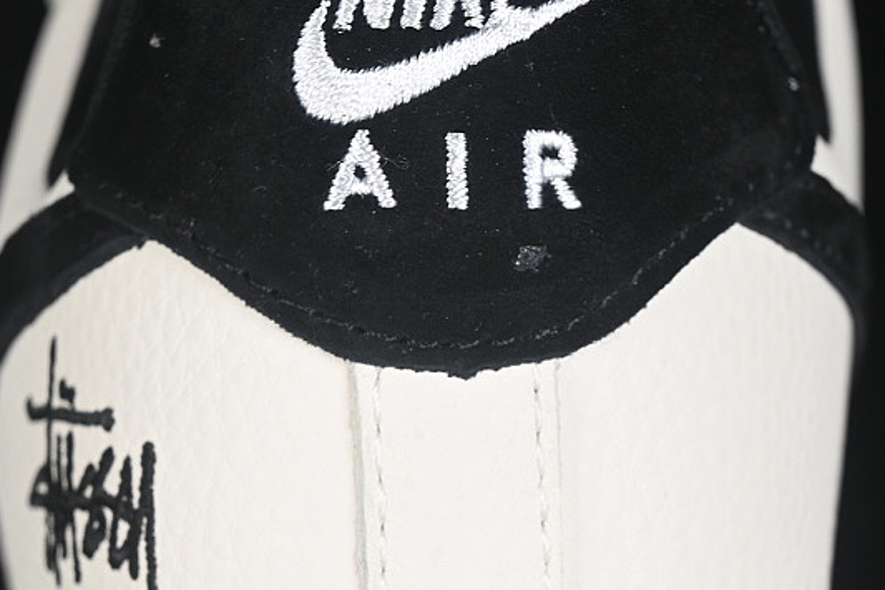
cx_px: 428
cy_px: 462
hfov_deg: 13.5
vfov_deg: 9.0
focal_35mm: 152
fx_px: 3735
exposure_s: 1/80
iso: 160
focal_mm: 50
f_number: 7.1
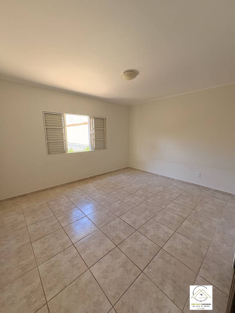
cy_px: 156
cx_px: 118
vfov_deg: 102.1
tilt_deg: -9.9
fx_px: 127
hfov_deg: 85.7
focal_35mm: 14
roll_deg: -0.1
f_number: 2.2
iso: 100
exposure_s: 1/131
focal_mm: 2.22
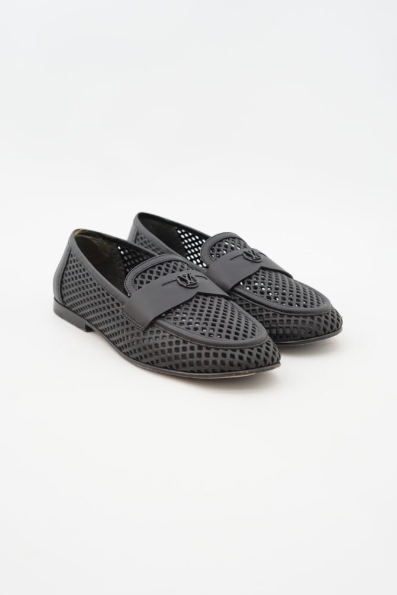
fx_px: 843
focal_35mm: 51
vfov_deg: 38.9
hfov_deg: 26.5
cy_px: 297
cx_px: 198
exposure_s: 1/10
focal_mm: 50
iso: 640
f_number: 6.3
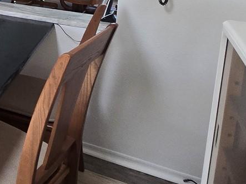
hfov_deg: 31.2
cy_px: -42
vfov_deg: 27.0
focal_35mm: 47
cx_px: -76
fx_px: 334
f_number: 2.2
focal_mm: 2.2
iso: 160
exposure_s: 1/60
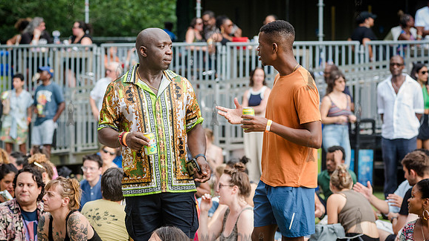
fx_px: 1912
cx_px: 214
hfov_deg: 12.8
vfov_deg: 7.2
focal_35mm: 168
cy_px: 113
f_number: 5
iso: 1000
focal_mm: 125
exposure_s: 1/640
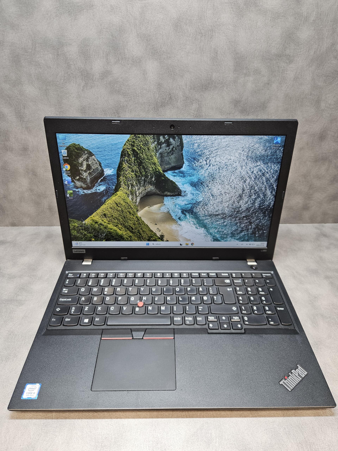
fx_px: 299
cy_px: 226
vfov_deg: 73.9
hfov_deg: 58.9
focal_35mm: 23
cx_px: 169
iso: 250
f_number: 1.8
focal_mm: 5.4
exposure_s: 1/100
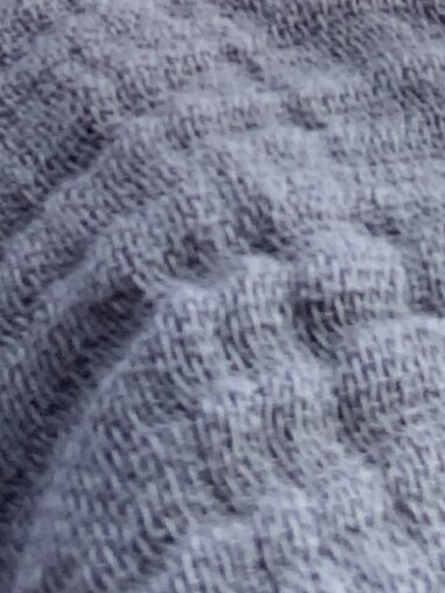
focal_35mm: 161
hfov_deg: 9.2
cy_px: -478
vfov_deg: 11.4
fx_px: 2758
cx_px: 186
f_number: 2.2
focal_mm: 2.87
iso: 16
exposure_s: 1/218
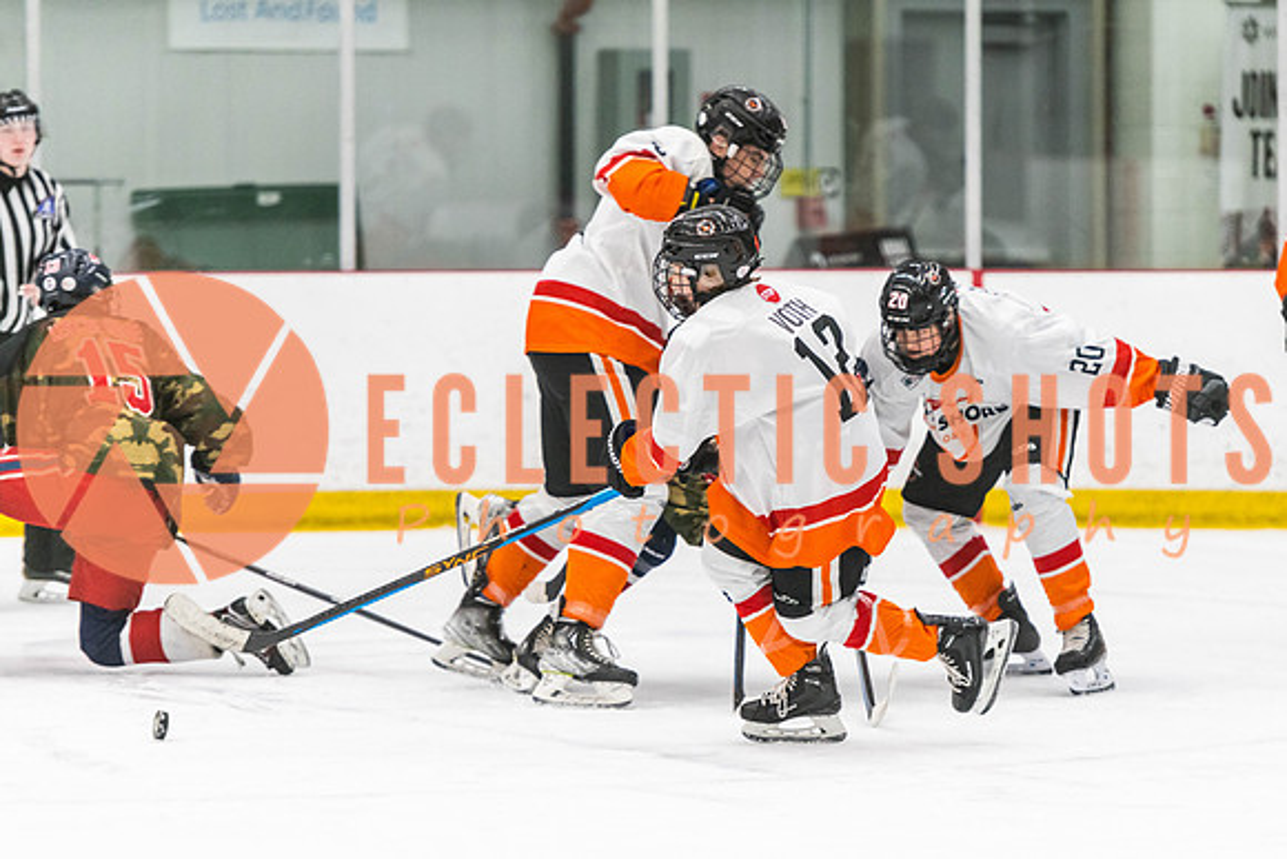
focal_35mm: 200
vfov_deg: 6.9
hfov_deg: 10.3
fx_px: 7143
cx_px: 743
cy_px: 431
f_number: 2.8
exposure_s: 1/640
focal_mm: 170
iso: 2000
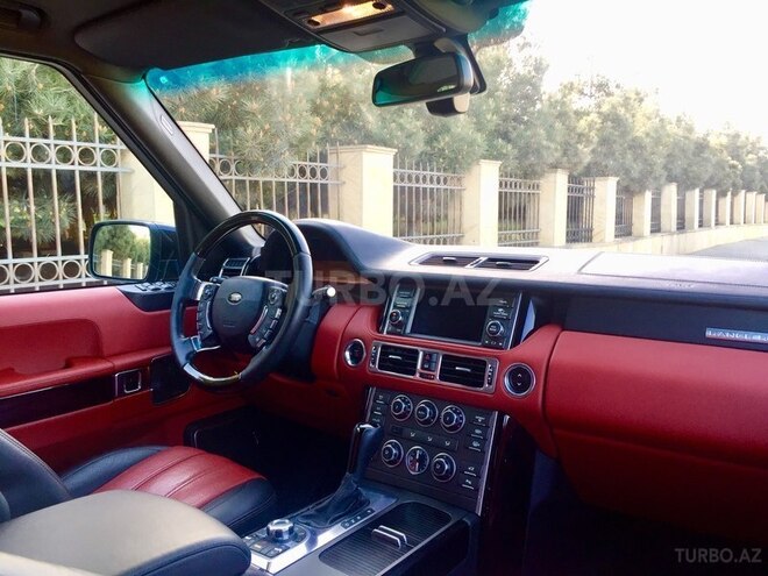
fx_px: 643
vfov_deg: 48.2
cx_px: 384
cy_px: 288
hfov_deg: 61.7
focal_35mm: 29
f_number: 2.2
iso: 50
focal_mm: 4.15
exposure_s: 1/100
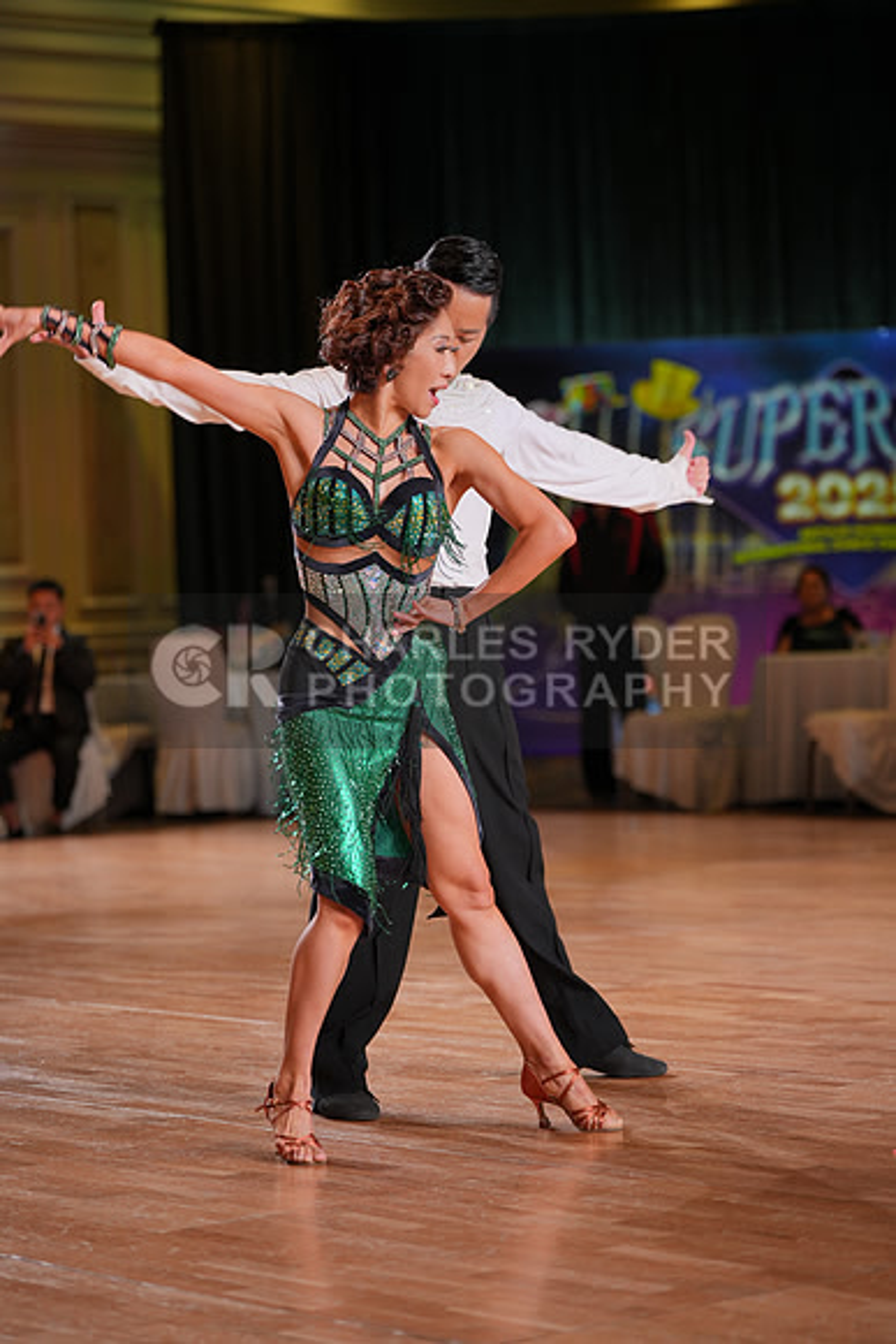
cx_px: 448
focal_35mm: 95
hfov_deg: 14.4
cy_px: 672
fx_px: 3544
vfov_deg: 21.5
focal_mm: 95
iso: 500
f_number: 2.8
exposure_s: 1/320
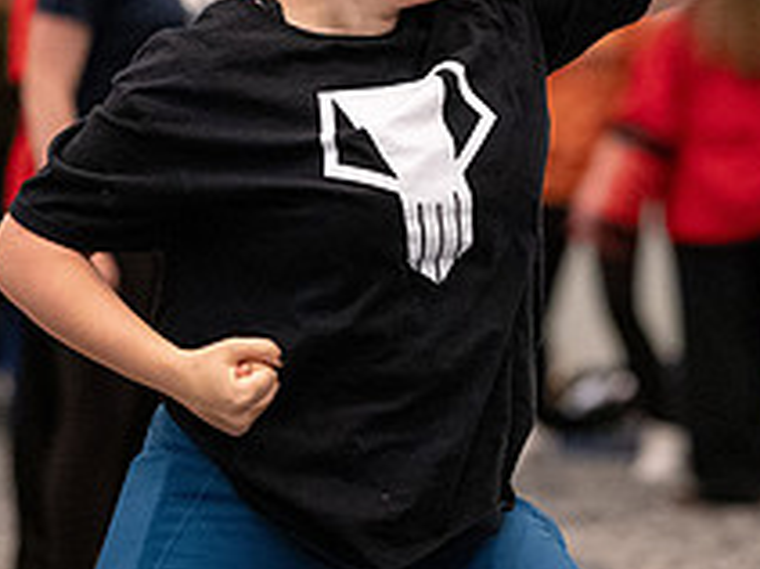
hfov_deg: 8.2
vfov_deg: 6.1
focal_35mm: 242
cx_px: 624
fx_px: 5310
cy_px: 21
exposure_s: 1/1000
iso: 5000
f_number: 1.8
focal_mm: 85
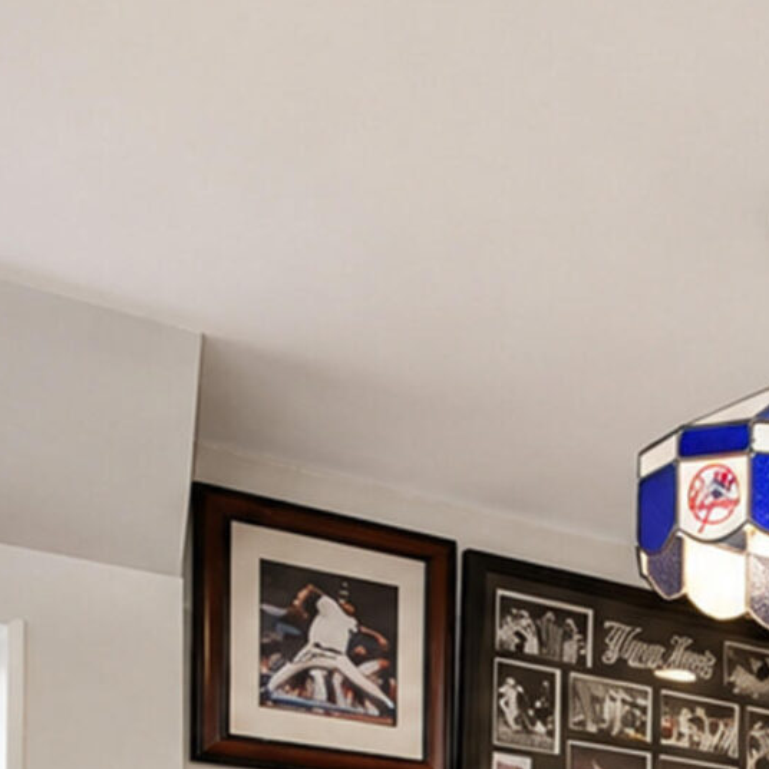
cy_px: 1105
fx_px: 1634
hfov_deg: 18.8
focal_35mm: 65
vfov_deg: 22.4
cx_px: 1465
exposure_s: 1/6
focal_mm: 16
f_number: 4
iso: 64
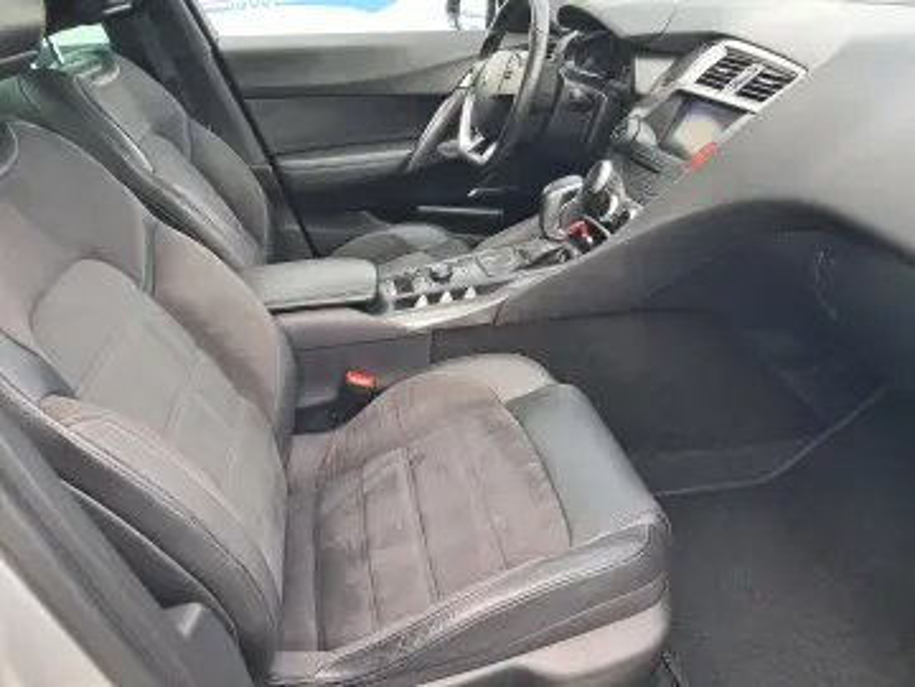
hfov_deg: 65.3
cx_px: 458
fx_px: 714
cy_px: 344
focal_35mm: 27
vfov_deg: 51.4
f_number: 1.8
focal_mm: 4
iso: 50
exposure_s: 1/50
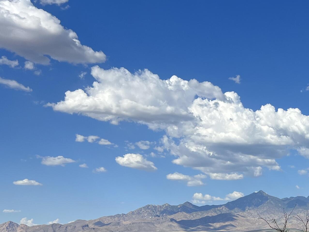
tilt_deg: +3.6
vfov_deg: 23.5
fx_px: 544
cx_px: 339
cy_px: 202
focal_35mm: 61
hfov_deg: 28.7
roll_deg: +1.1
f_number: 1.5
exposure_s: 1/5882
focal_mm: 5.7
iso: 50
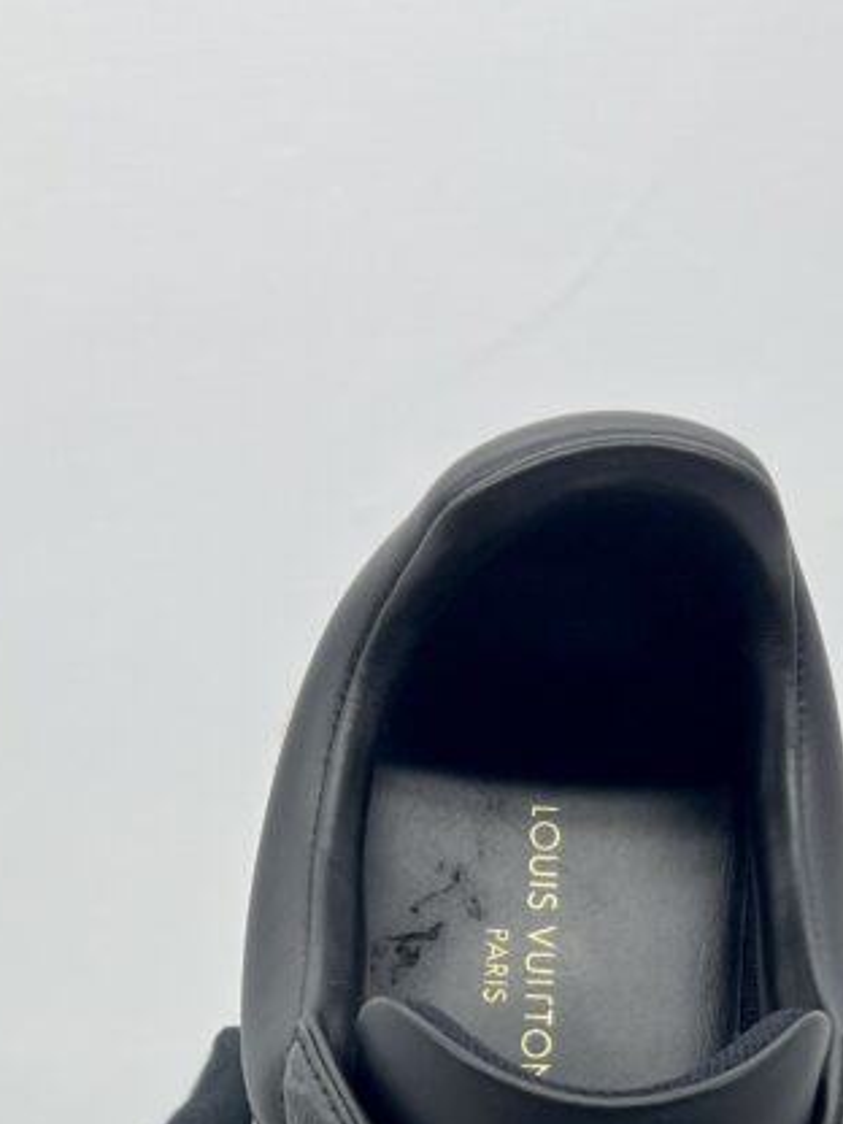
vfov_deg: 26.8
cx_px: 565
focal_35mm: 64
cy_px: 1354
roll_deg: -0.2
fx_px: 2078
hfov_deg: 22.8
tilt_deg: -19.0
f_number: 1.5
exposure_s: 1/127
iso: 32
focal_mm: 5.7
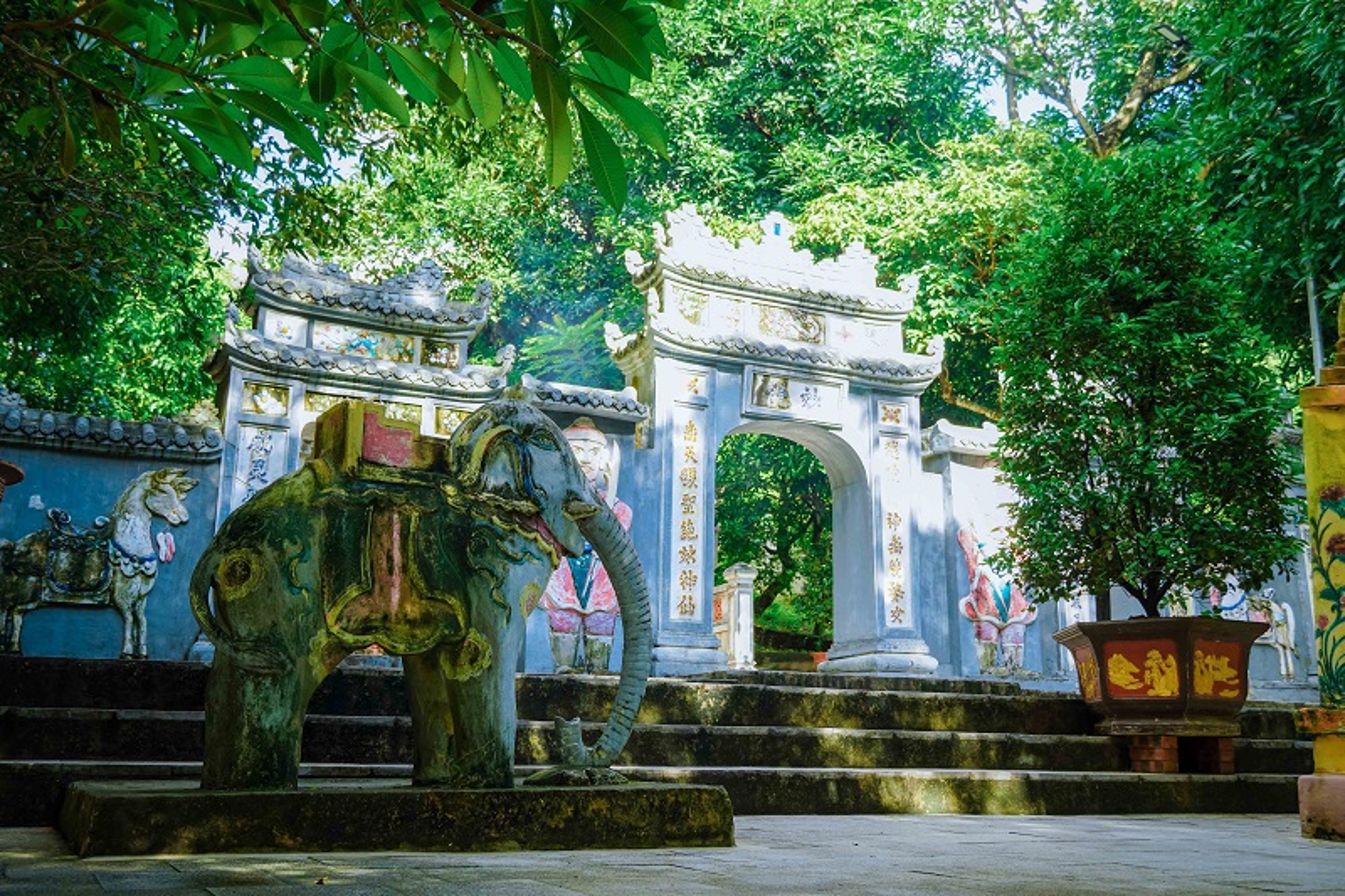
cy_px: 448
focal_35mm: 34
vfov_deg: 38.3
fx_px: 1289
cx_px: 672
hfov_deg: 55.1
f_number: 4.5
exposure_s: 1/60
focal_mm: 23
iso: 100
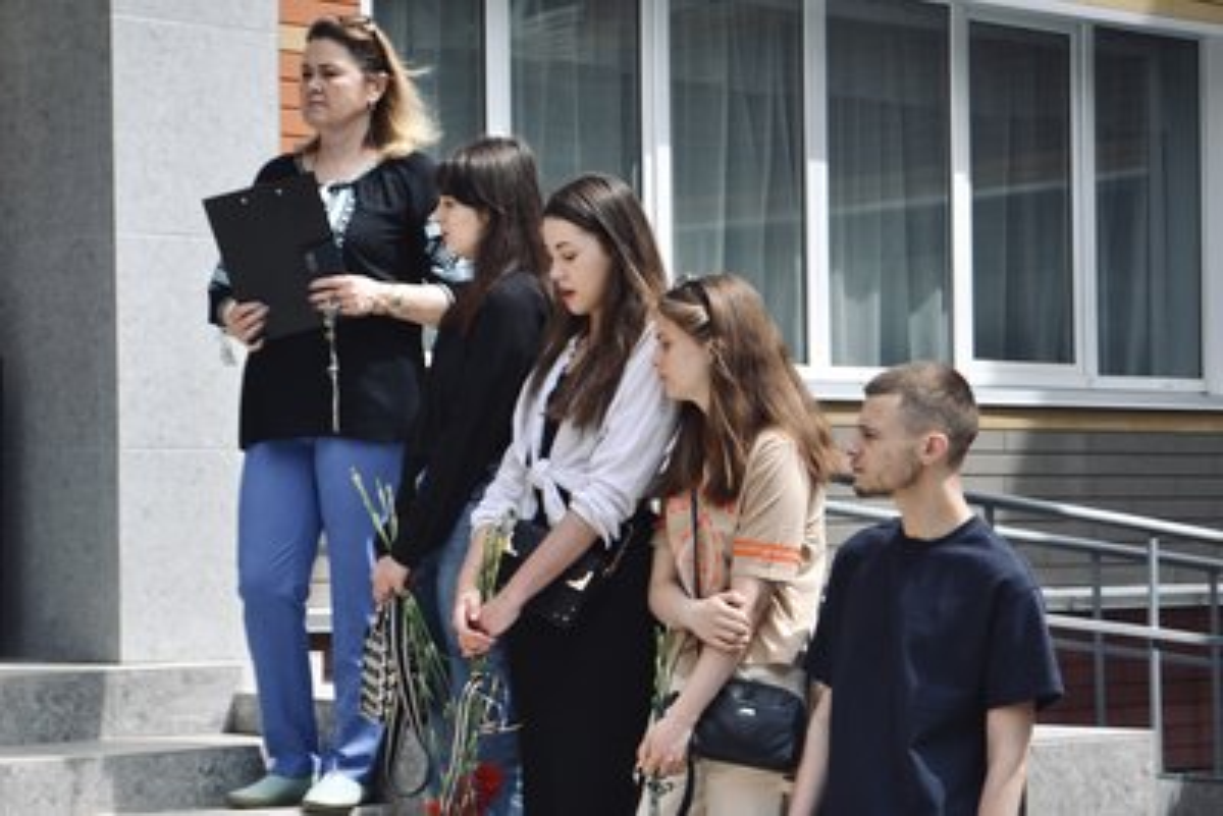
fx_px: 2141
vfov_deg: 21.6
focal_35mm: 63
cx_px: 612
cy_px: 408
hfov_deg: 31.9
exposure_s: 1/1250
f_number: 5.6
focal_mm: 42
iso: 400
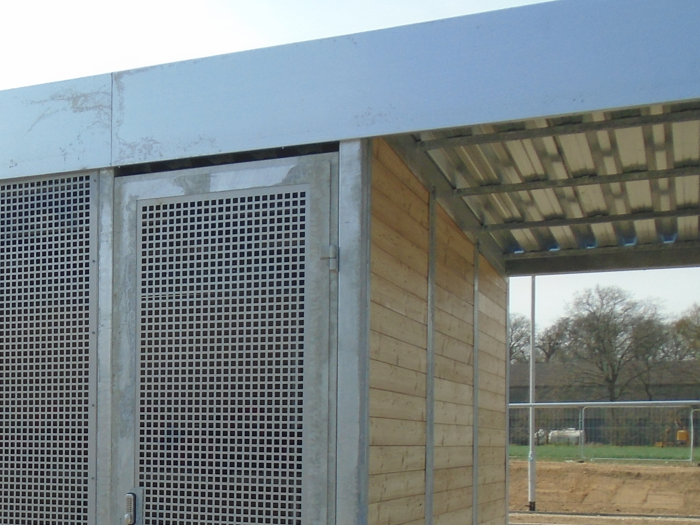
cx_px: 94
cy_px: 432
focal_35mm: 54
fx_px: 1092
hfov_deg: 33.9
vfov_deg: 26.4
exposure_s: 1/160
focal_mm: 4.6
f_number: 8
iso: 100
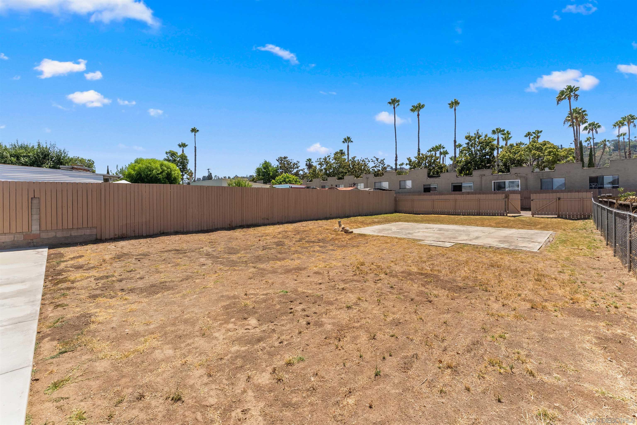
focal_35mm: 14
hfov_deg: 104.2
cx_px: 318
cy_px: 212
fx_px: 248
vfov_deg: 81.3
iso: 160
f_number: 10
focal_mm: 14
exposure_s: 1/320
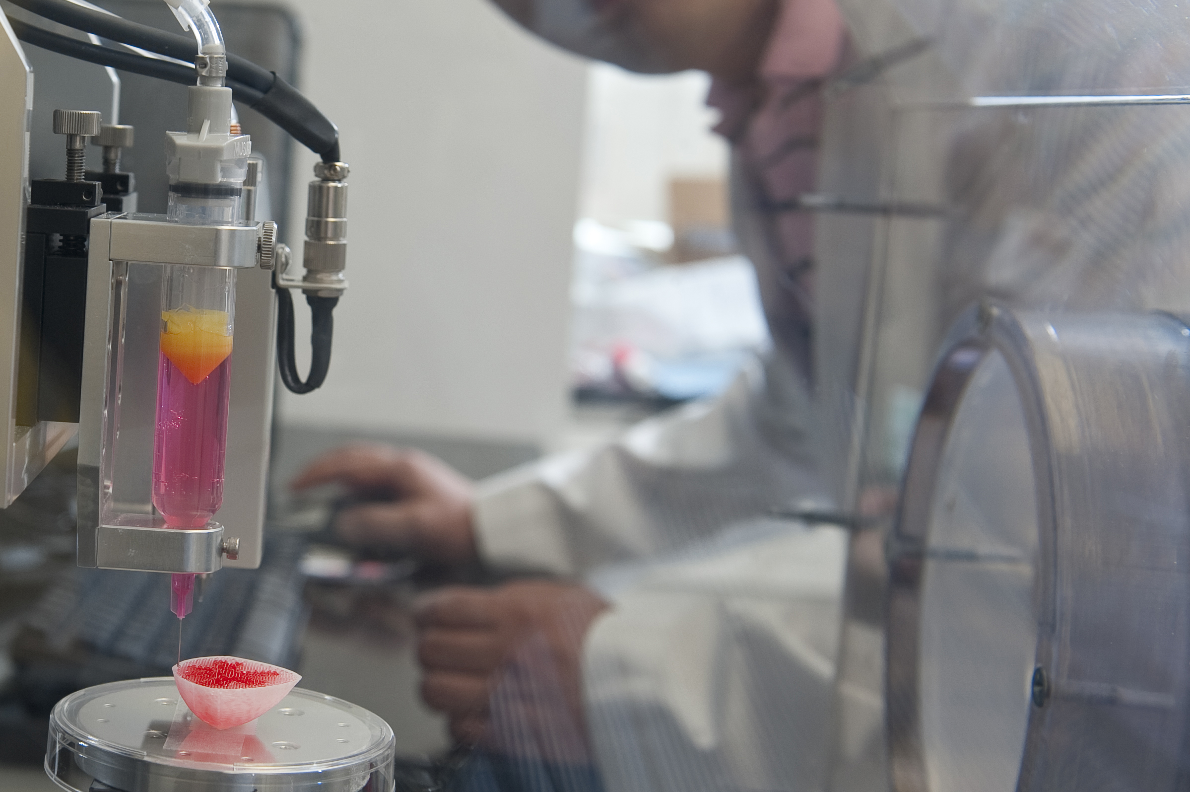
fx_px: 2345
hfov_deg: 27.6
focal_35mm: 71
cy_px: 367
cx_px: 147
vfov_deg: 19.2
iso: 200
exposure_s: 1/30
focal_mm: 40
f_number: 4.5
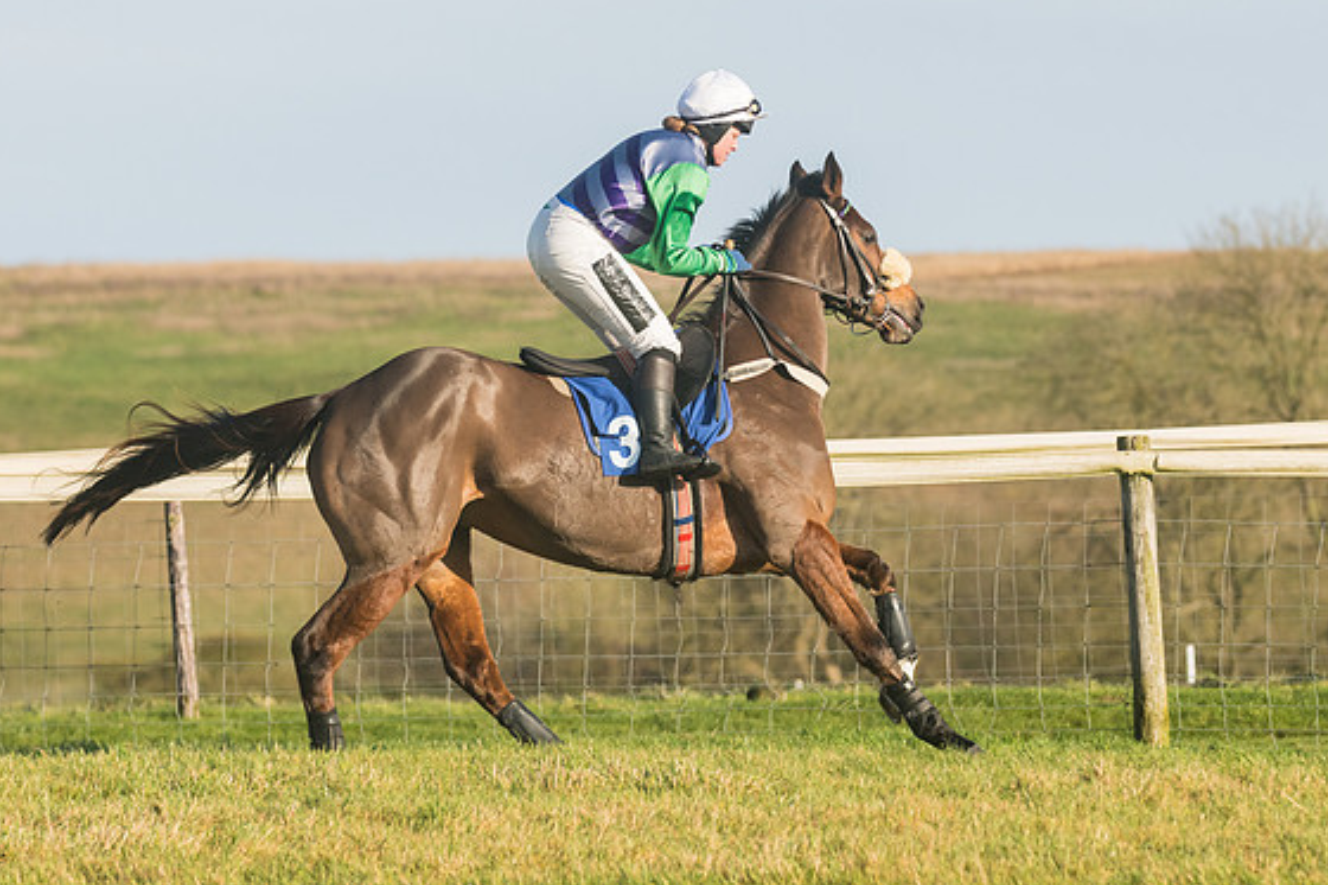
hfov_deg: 7.8
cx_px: 659
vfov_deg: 5.2
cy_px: 429
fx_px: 9735
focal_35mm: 264
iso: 400
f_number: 5
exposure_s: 1/4000
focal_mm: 170
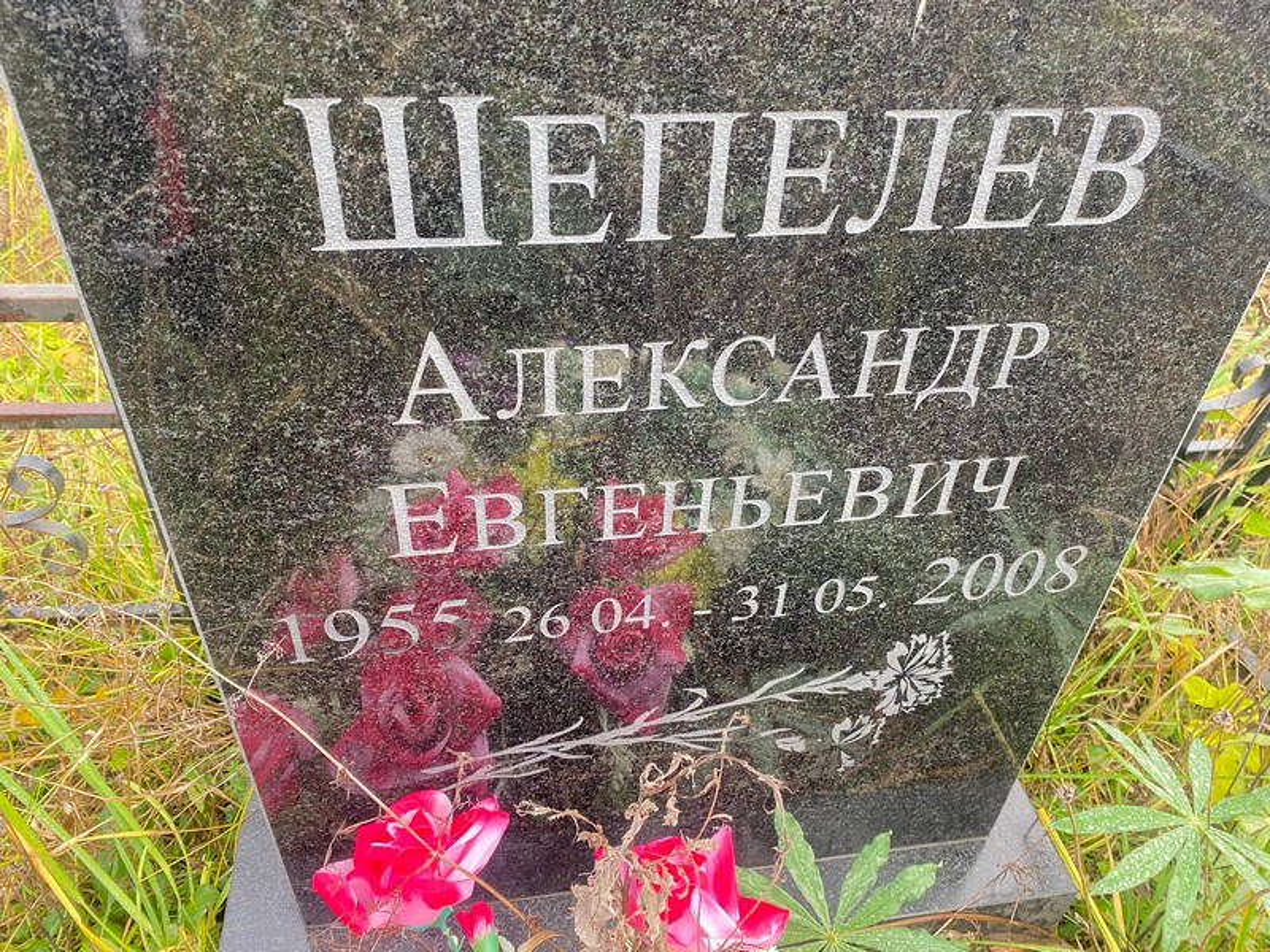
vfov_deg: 53.1
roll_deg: -2.1
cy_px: 476
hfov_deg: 67.3
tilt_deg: -41.6
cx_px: 635
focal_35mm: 26
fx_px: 954
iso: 160
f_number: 1.8
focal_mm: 4.25
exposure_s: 1/60
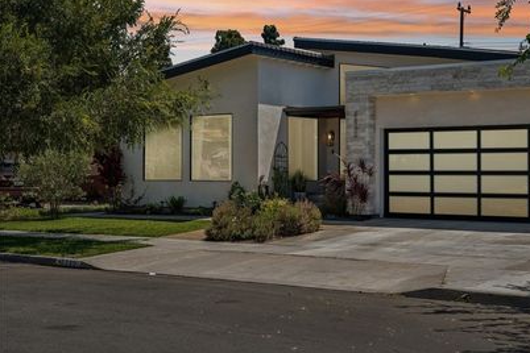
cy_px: 152
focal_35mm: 56
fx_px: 824
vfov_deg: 24.2
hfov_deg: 35.5
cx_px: 328
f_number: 8
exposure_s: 1/400
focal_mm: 45
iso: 100
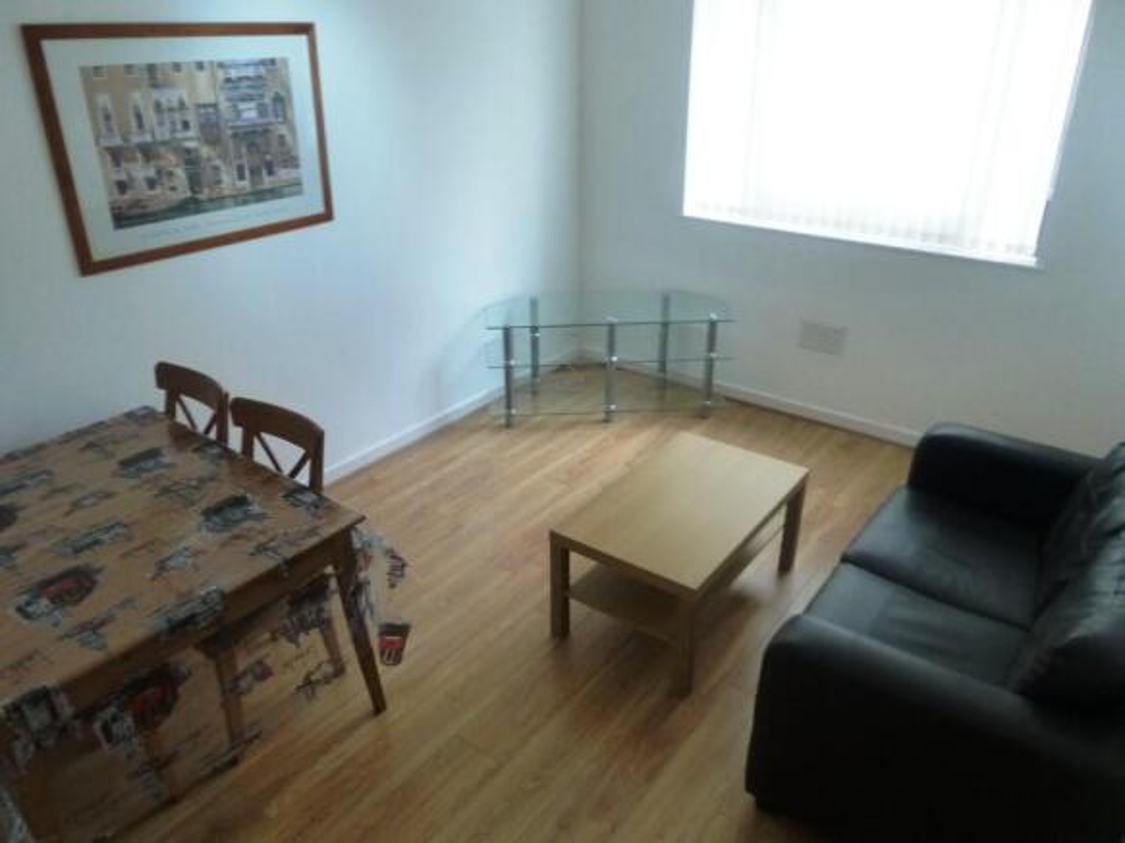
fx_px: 812
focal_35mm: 25
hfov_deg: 69.4
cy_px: 422
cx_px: 562
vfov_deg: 54.9
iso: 200
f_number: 2.8
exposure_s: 1/60
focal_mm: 4.3
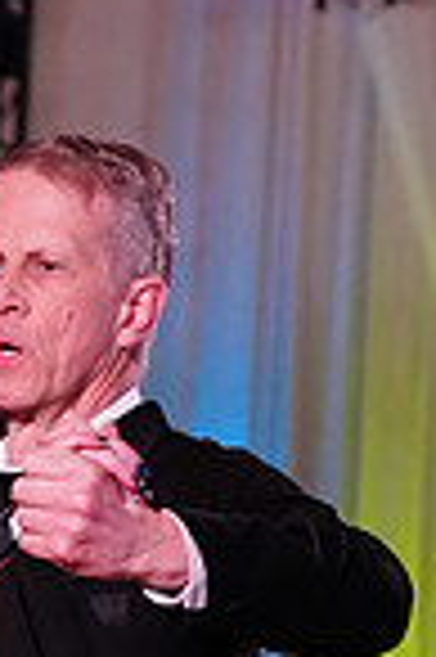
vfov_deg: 7.6
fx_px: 4789
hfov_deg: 5.2
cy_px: 1174
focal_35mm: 263
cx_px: -196
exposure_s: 1/500
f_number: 4
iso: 4000
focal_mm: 66
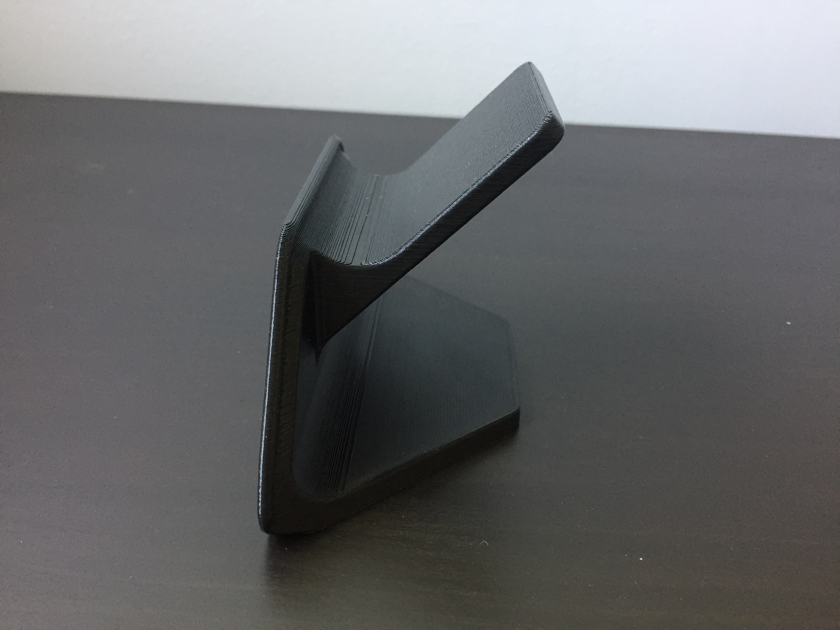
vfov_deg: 48.2
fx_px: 704
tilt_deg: -29.3
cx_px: 420
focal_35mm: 29
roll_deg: -2.5
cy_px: 315
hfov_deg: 61.7
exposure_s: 1/30
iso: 125
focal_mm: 4.15
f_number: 2.2
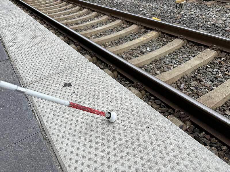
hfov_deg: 67.3
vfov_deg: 53.1
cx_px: 115
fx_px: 173
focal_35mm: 26
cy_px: 86
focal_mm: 5.96
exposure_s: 1/747
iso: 50
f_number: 1.6
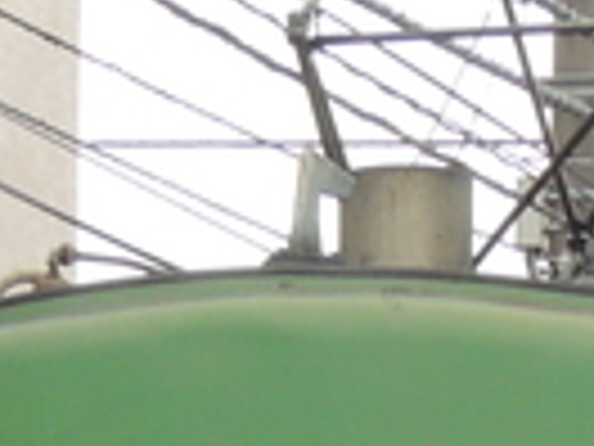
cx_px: 684
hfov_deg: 6.5
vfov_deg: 4.8
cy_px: 933
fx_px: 5199
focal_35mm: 303
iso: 200
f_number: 5.7
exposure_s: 1/320
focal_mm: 8.9
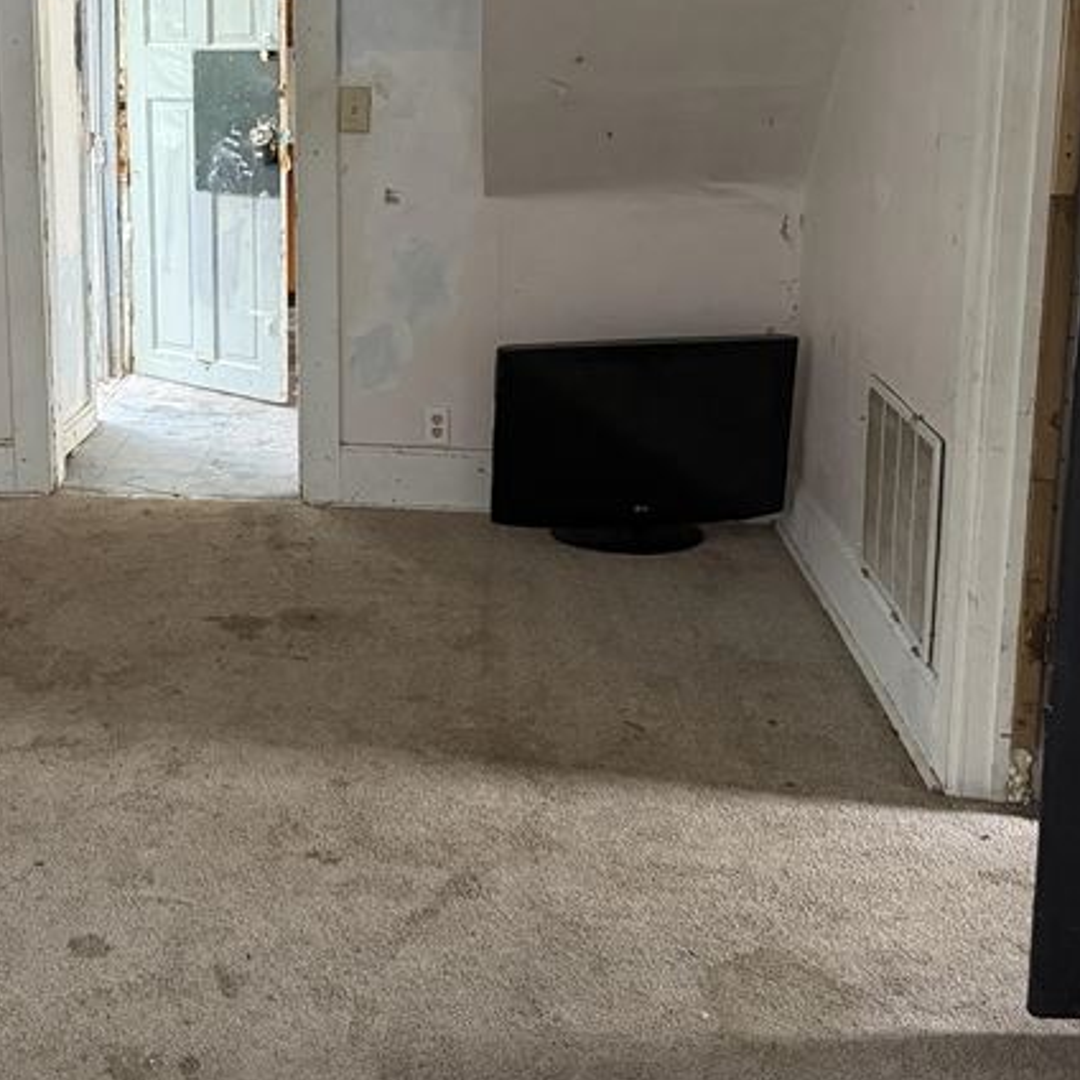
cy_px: 377
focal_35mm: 48
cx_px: 168
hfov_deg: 34.0
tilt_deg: -10.1
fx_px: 1694
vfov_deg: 35.1
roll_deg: +0.7
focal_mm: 6.76
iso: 640
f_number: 1.78
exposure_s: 1/60
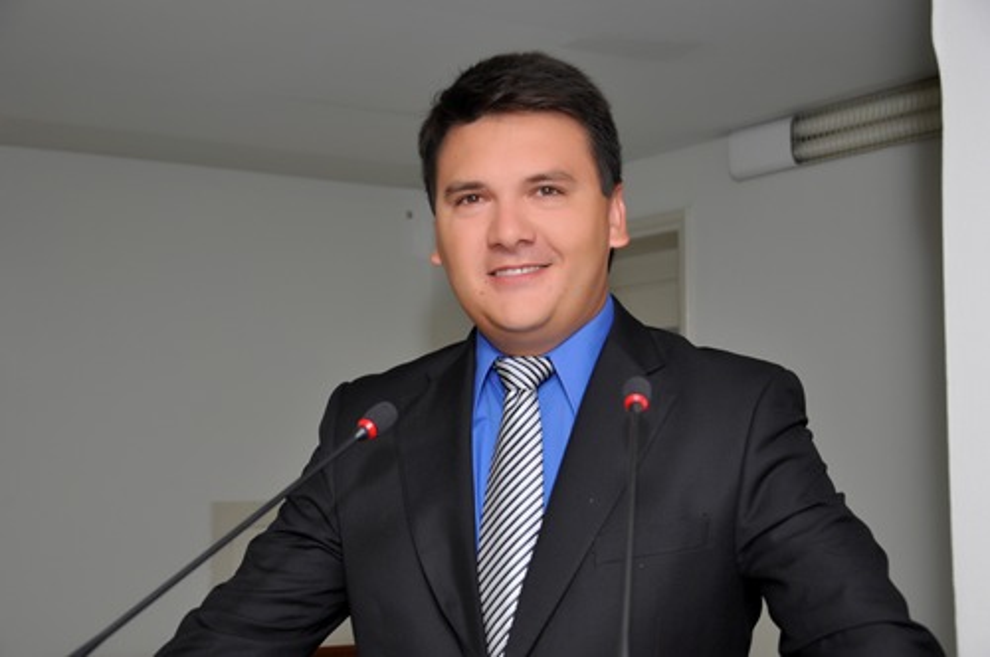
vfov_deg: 20.1
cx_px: 495
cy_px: 328
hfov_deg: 29.9
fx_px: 1854
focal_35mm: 68
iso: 400
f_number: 4.8
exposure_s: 1/80
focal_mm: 45
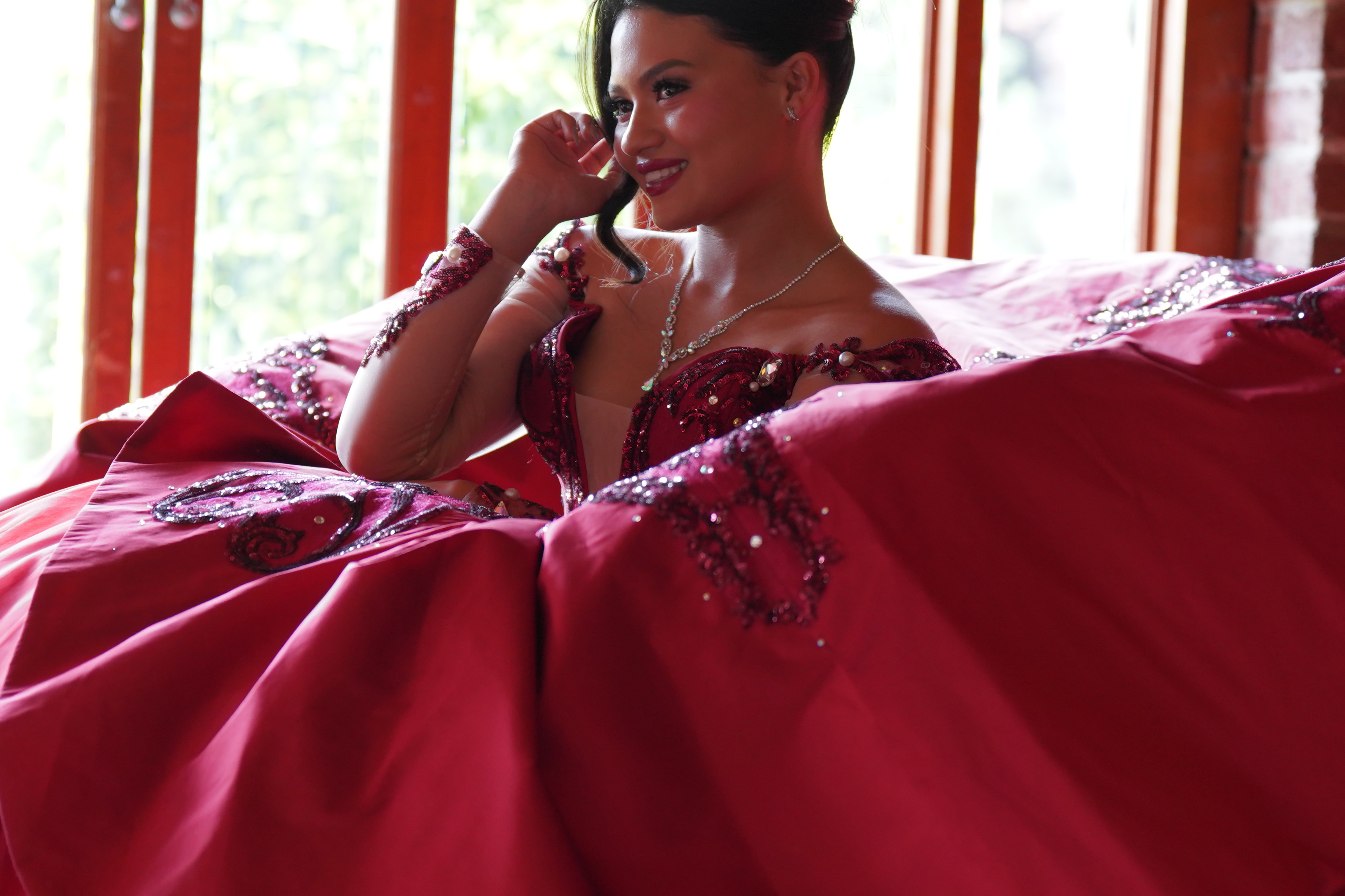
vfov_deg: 10.0
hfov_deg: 15.0
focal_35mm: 137
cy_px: 606
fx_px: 5118
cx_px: 680
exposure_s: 1/80
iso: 1250
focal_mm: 79
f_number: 2.8
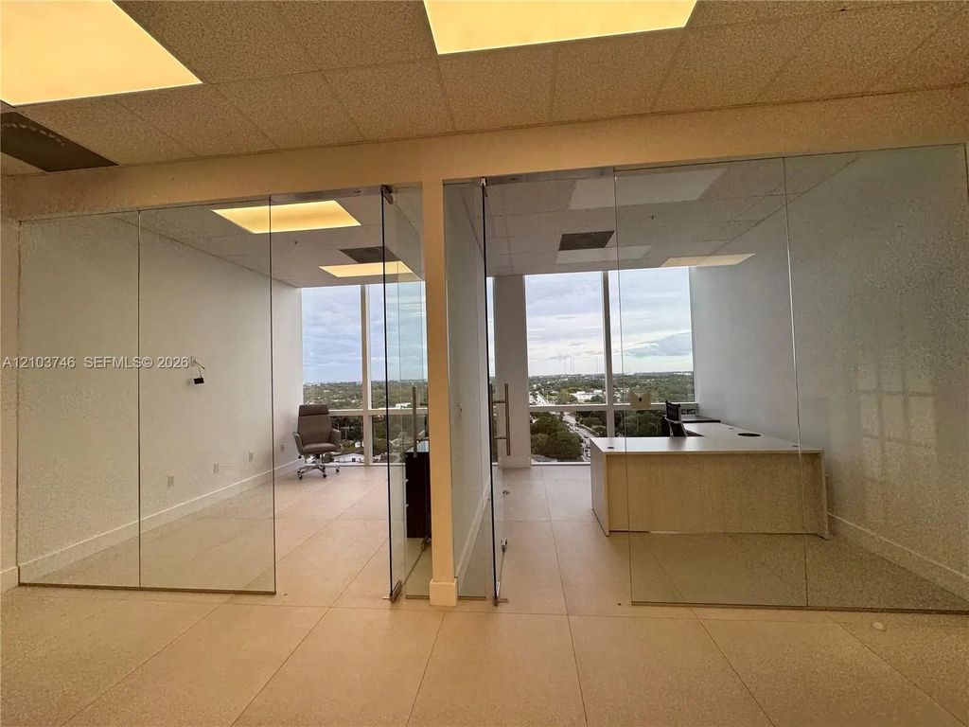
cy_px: 364
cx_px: 484
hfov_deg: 102.1
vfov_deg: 85.7
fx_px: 392
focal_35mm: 14
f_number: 2.2
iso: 40
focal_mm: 2.22
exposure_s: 1/219
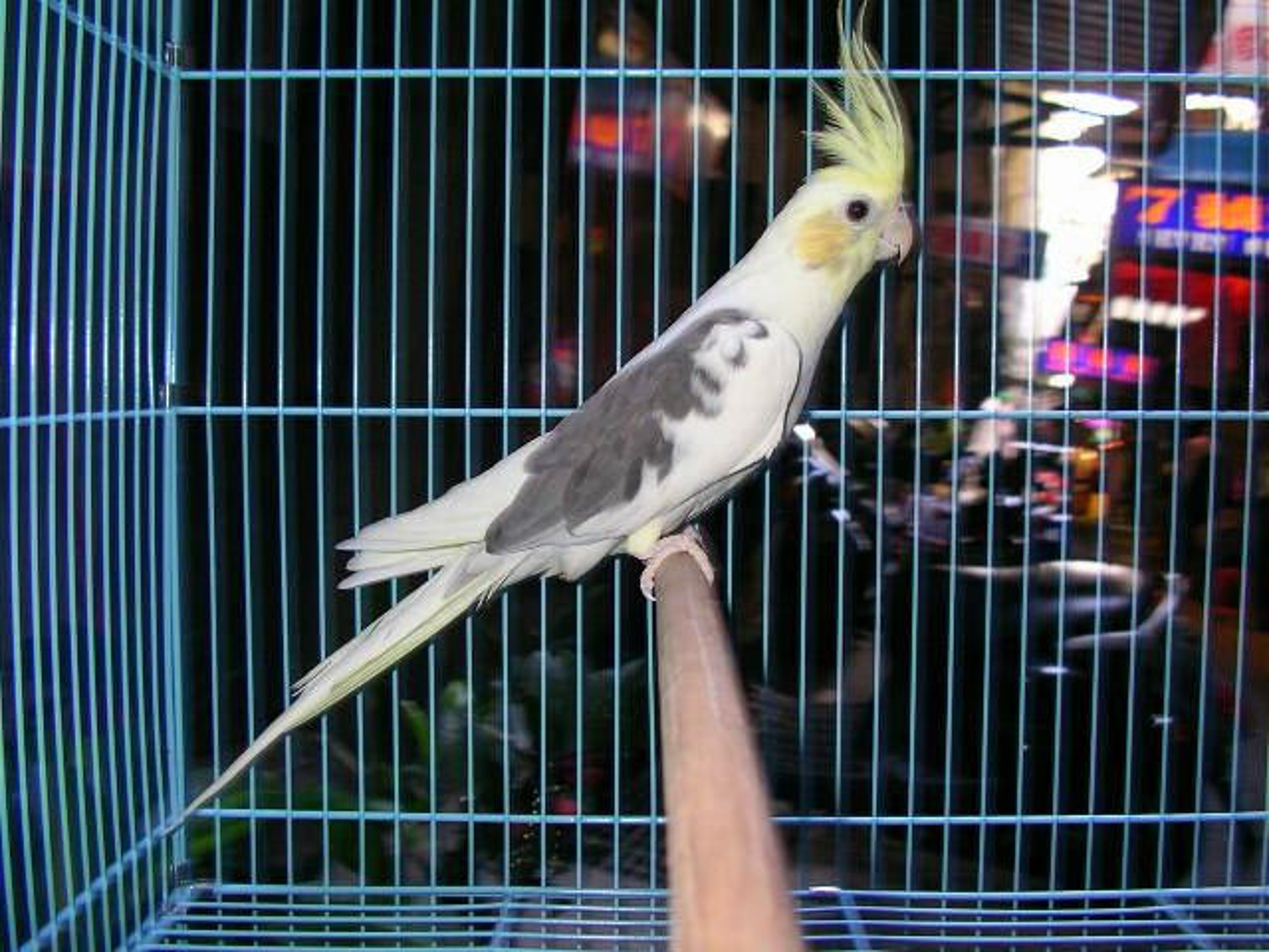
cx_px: 634
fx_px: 1356
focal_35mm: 37
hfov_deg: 50.1
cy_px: 476
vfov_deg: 38.7
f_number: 2.8
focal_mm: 5.7
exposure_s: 1/30
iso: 100
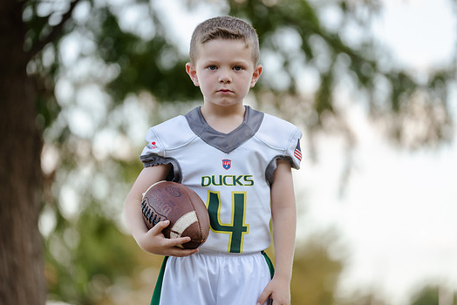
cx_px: 228
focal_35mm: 176
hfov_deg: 11.7
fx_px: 2235
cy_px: 142
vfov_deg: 7.8
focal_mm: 159
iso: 160
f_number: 2.8
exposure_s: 1/320
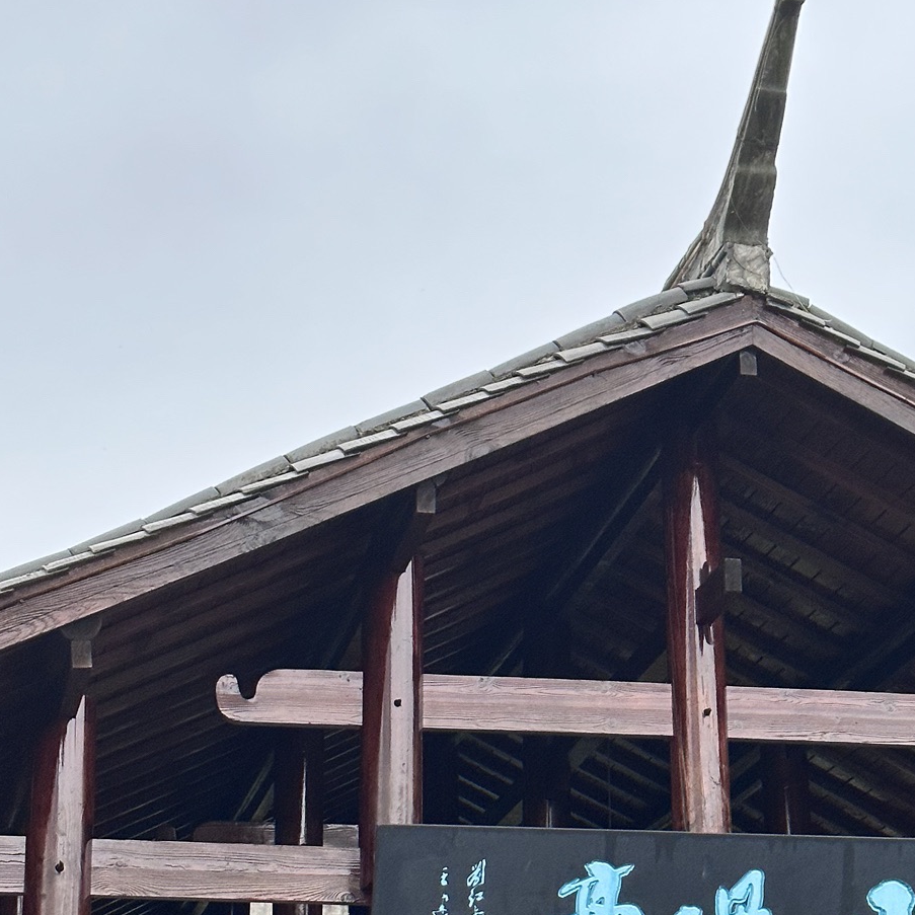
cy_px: 726
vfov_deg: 18.3
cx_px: 653
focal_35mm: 94
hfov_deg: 18.4
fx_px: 2811
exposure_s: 1/64
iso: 80
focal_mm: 6.86
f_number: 1.78
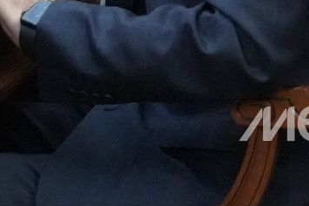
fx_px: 4180
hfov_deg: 4.2
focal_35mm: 487
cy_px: -233
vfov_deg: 2.8
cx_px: -435
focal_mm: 87
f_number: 3.2
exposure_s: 1/1000
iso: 12800
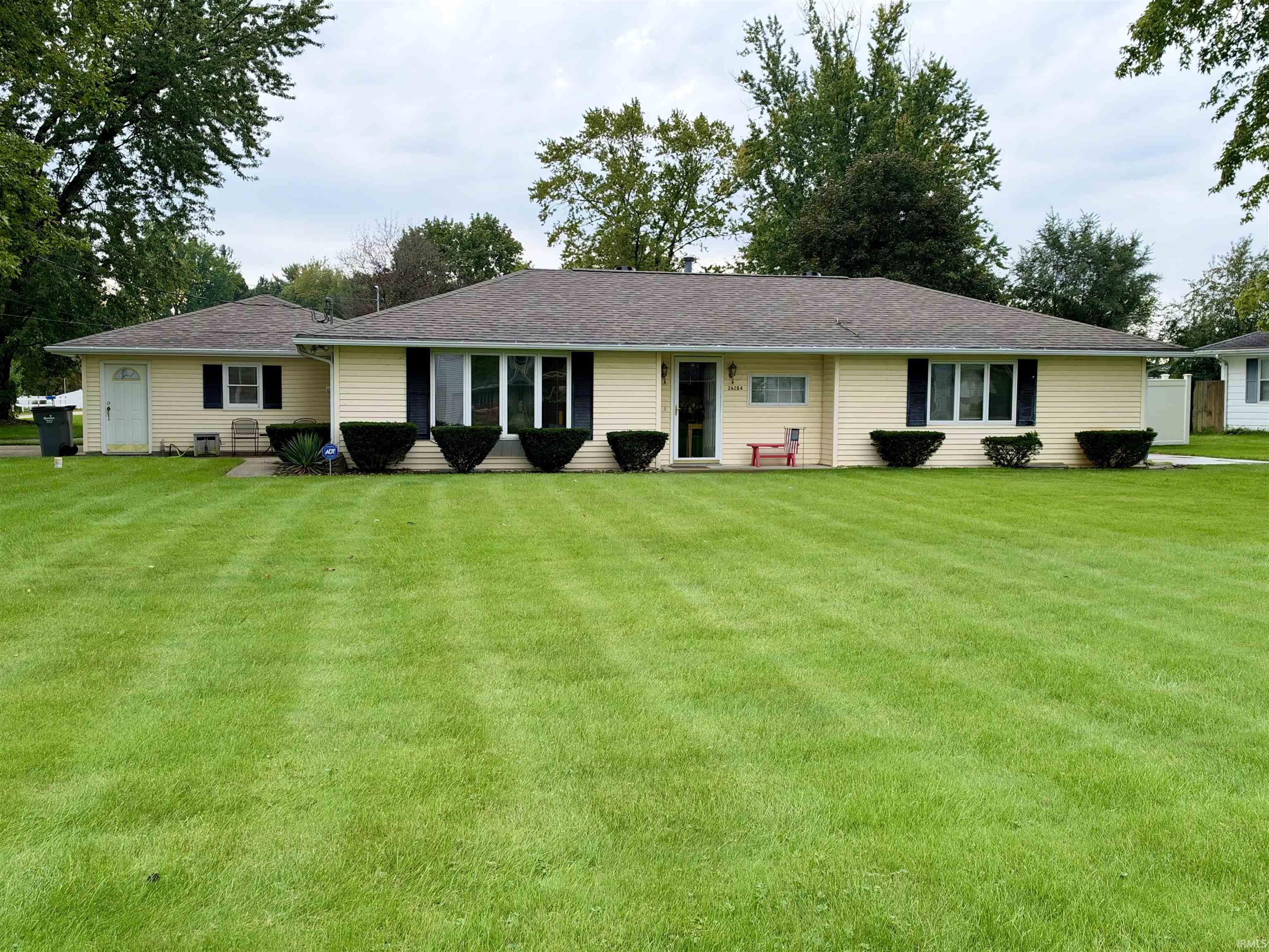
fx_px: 1246
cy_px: 476
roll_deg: +0.1
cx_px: 634
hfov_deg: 54.0
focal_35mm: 34
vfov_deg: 41.8
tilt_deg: -3.7
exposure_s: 1/1307
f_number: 1.8
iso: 100
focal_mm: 6.93
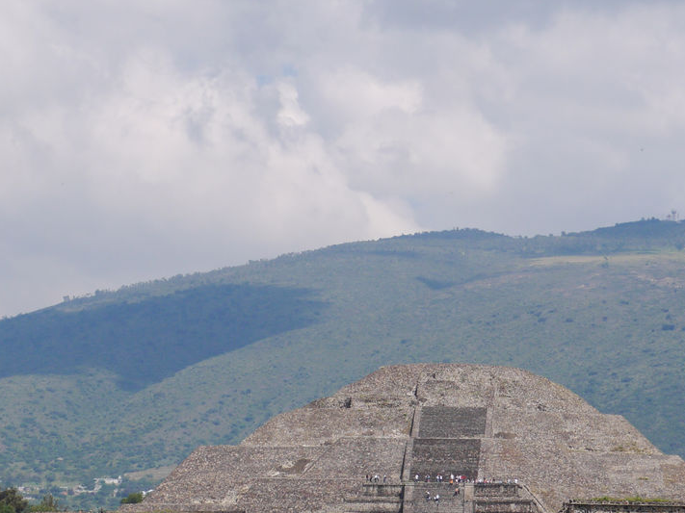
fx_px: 3739
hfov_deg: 10.5
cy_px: 152
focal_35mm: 189
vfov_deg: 7.8
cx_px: 430
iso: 160
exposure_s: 1/500
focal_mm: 42
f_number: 10
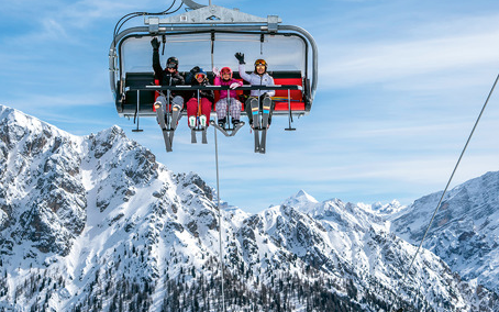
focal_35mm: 96
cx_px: 200
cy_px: 80
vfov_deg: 13.6
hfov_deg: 21.6
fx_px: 1306
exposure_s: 1/640
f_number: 5.6
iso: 100
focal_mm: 62
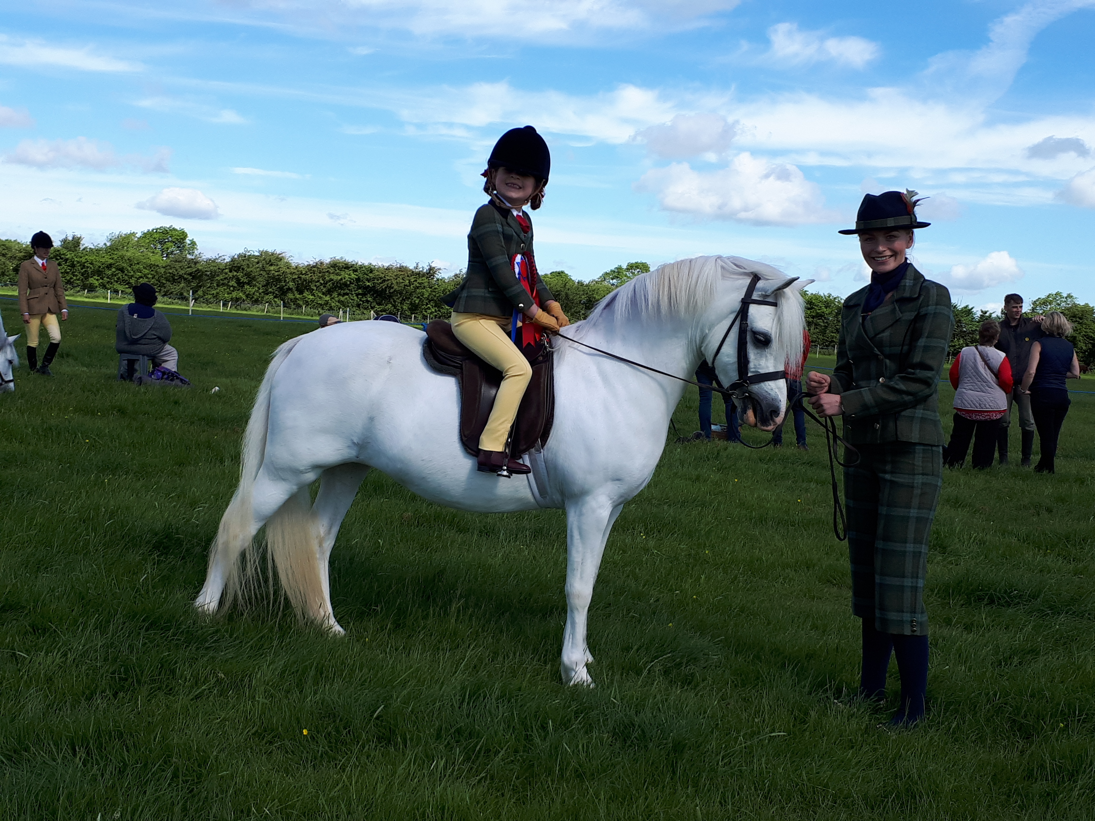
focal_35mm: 27
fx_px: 854
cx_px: 548
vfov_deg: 51.4
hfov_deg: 65.3
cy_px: 410
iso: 40
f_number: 1.9
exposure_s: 1/1163
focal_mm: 3.6
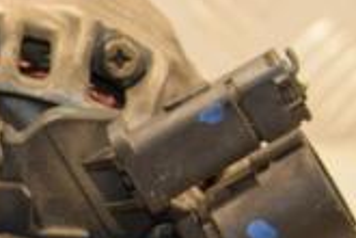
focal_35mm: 283
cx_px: -30
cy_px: 312
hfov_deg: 7.2
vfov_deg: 4.8
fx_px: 2798
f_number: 5
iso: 800
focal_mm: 52
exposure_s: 1/100
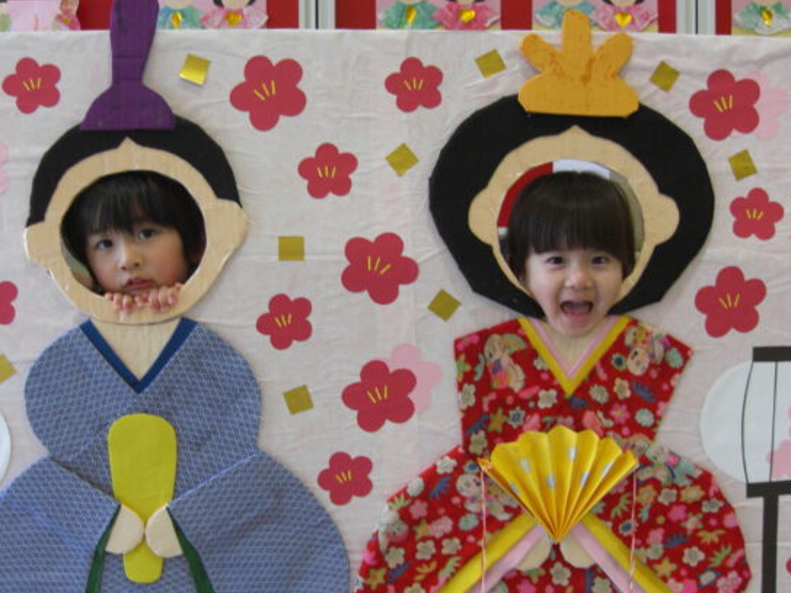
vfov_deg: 34.3
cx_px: 366
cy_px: 315
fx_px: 960
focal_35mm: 42
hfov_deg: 44.8
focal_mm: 7.9
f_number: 2.8
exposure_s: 1/60
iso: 200
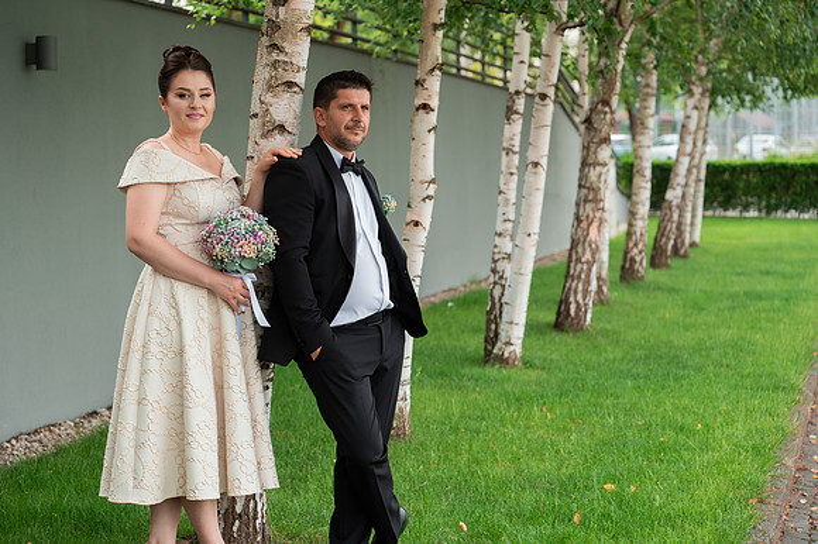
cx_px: 378
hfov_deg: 25.0
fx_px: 1843
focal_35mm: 81
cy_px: 254
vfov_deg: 16.8
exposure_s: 1/250
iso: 200
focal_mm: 75
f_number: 4
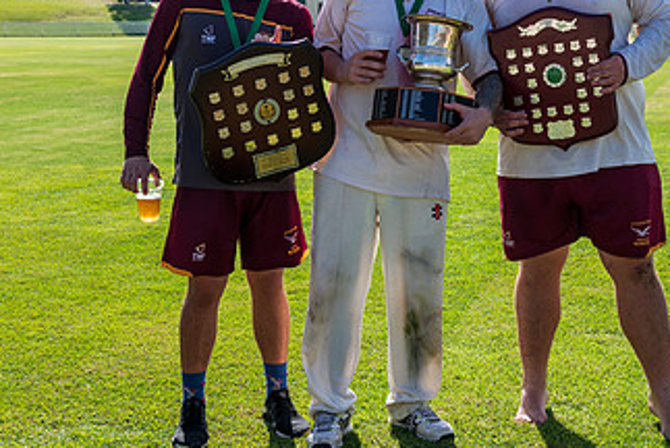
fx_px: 1472
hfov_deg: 25.5
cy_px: 175
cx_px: 436
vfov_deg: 17.3
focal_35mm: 79
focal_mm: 44
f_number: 6.3
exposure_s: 1/1000
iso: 200
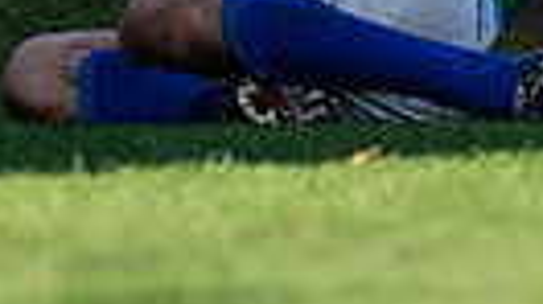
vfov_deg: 0.4
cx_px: 631
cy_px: -240
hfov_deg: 0.7
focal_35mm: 2940
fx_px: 42296
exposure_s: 1/1250
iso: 160
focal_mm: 400
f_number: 2.8
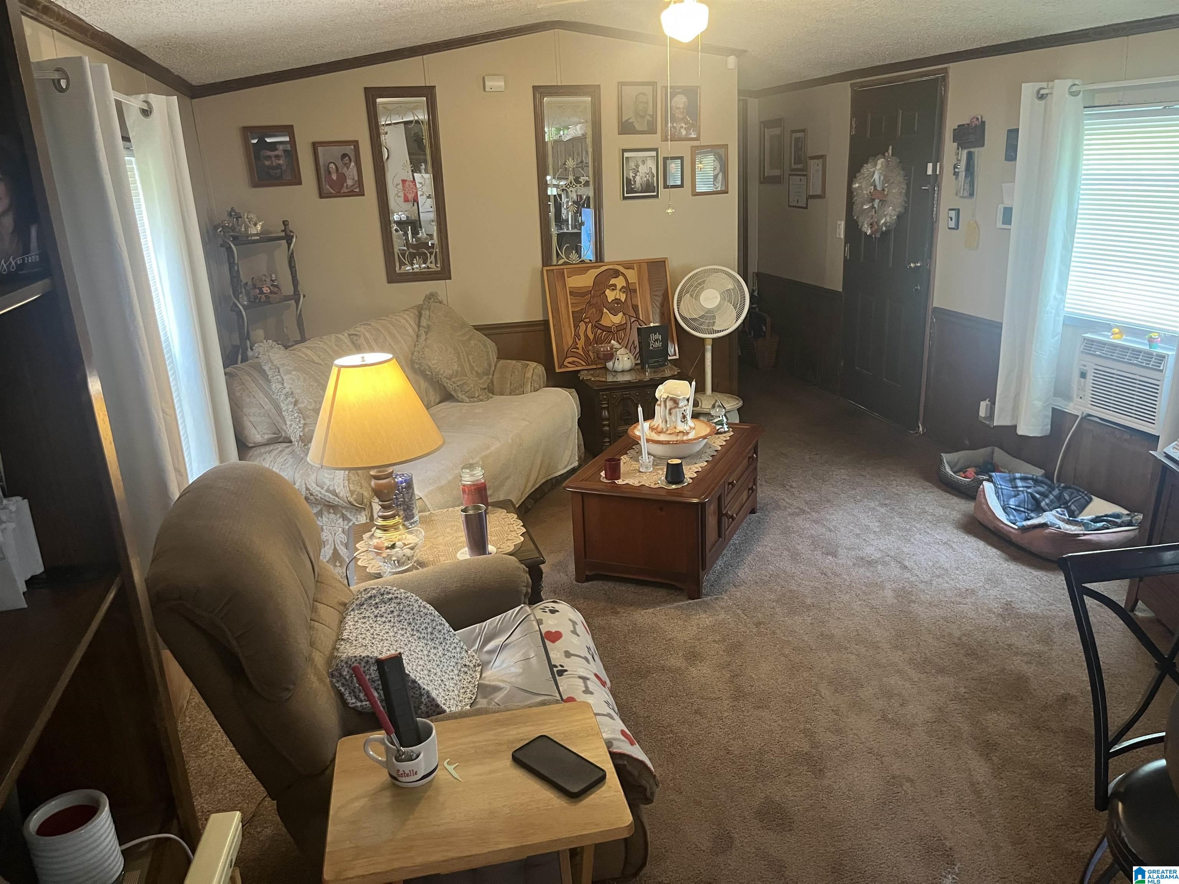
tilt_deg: -18.0
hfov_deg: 67.3
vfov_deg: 53.1
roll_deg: +2.7
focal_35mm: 26
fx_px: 886
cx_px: 590
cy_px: 442
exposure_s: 1/60
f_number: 1.6
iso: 500
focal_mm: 5.1
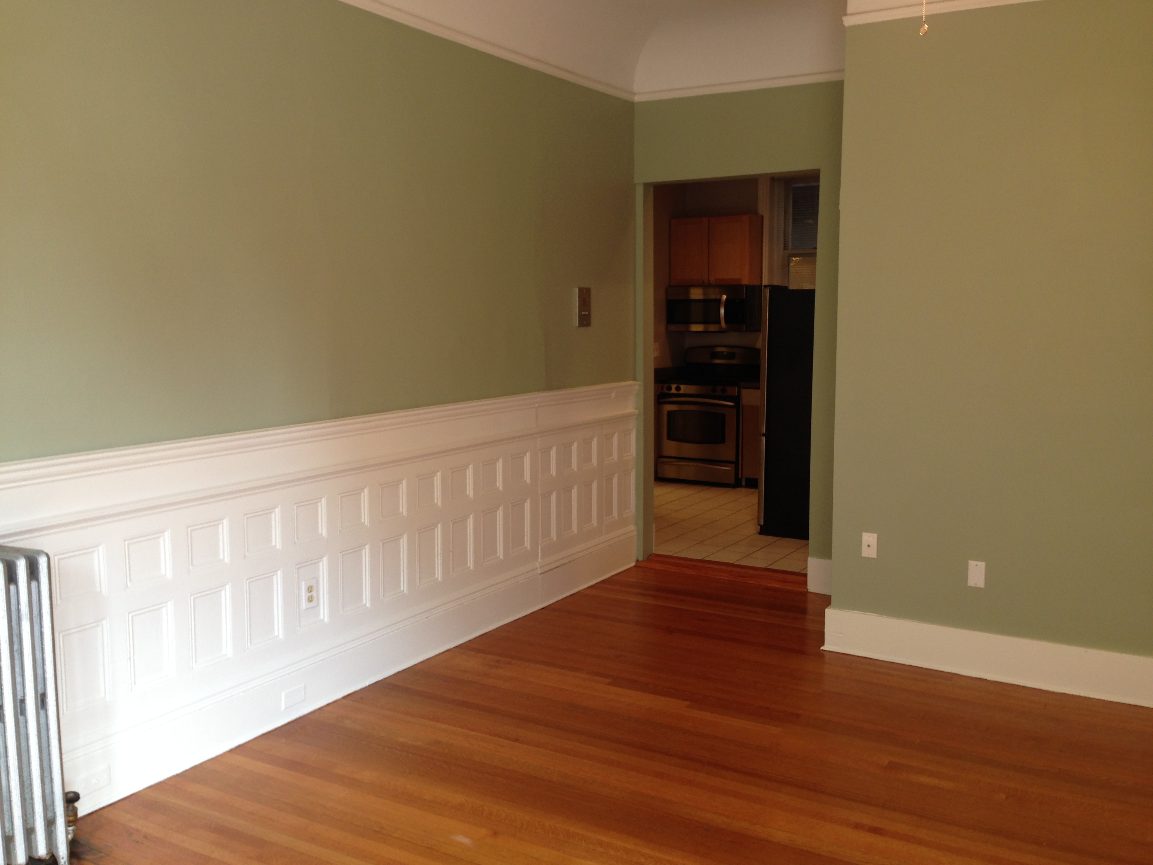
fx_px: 1099
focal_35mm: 33
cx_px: 576
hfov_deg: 55.4
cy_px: 432
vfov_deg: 42.9
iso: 50
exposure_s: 1/20
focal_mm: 4.12
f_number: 2.4
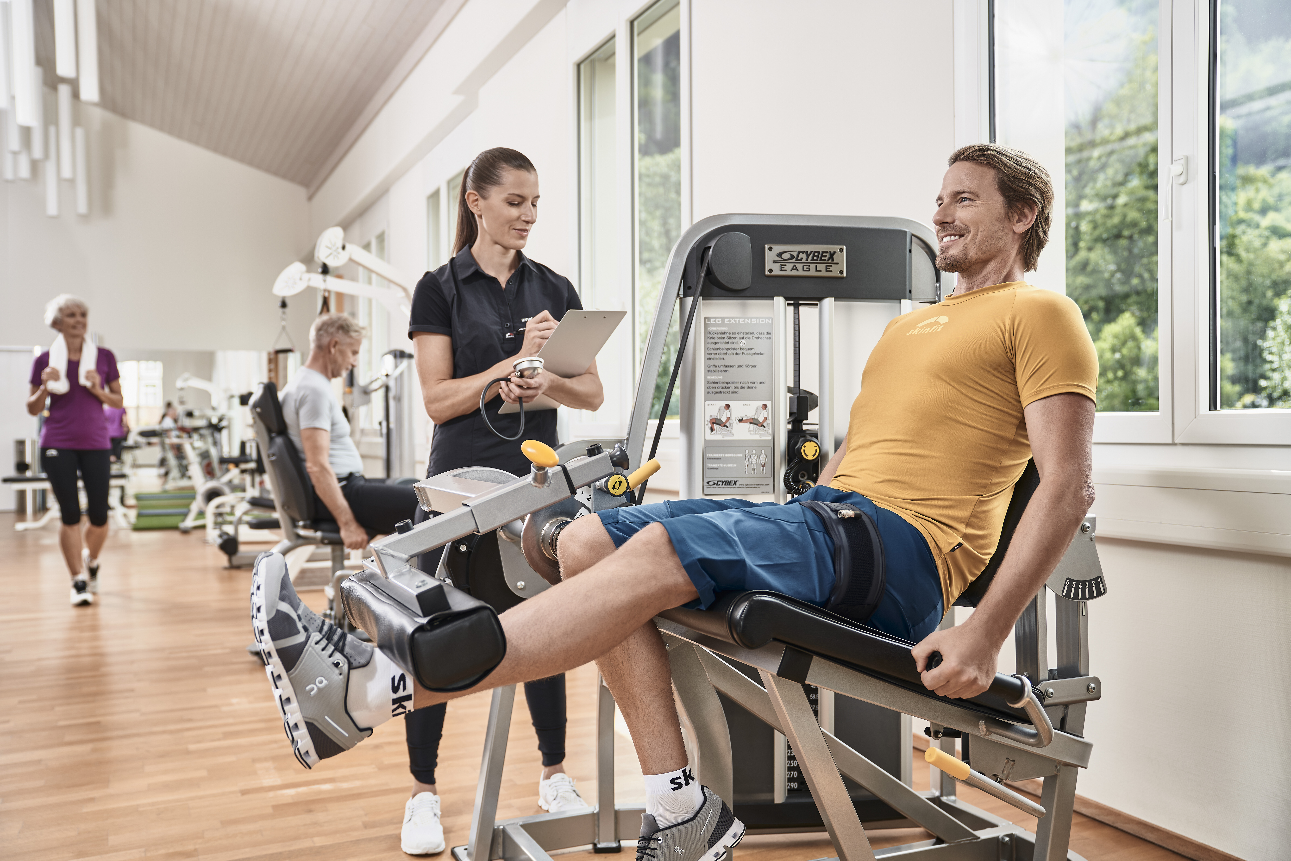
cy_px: 430
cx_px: 646
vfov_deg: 42.3
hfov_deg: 60.3
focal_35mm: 31
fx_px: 1112
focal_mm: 31
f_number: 2.8
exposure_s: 1/125
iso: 100
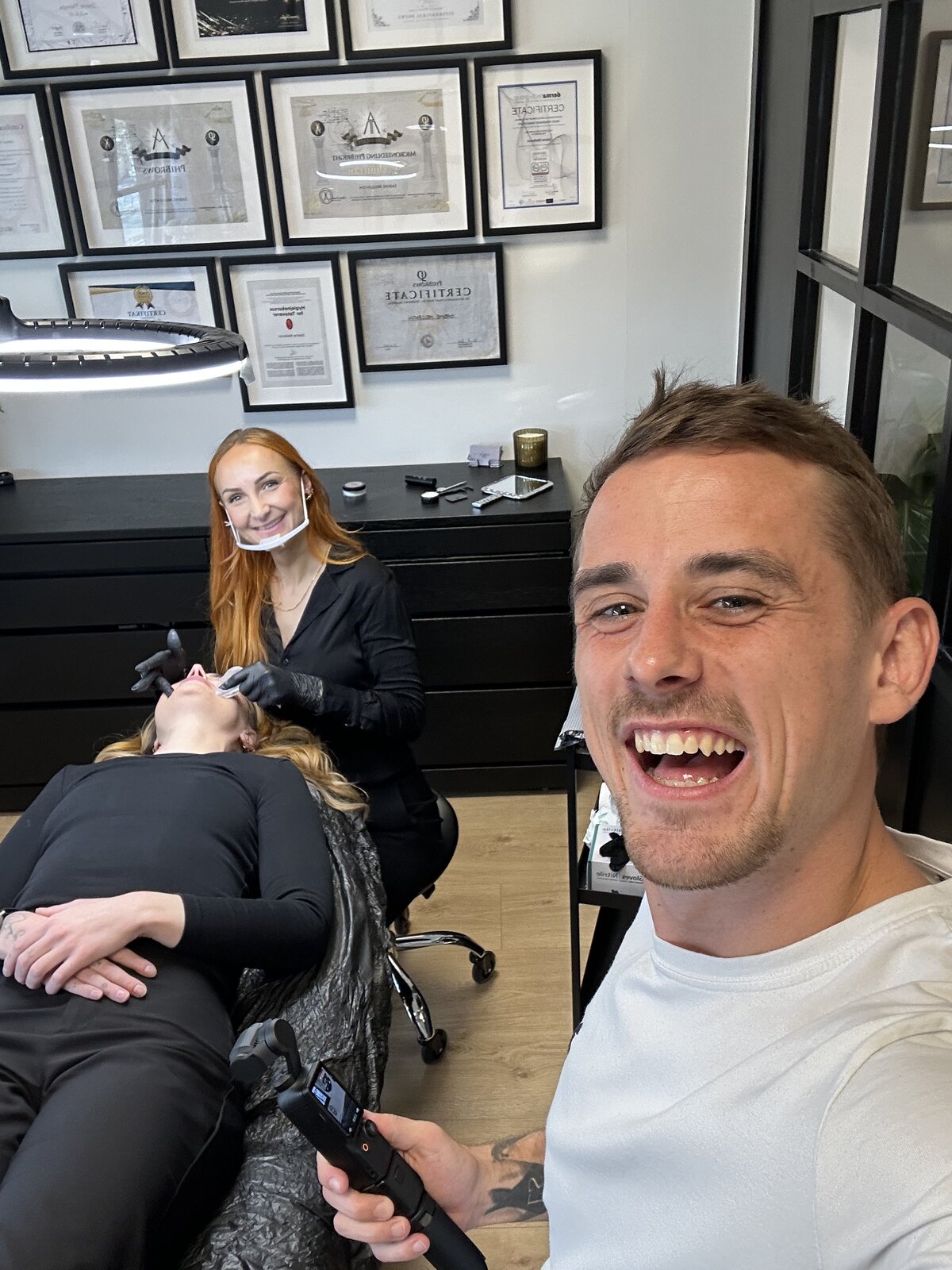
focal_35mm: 30
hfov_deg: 46.8
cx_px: 476
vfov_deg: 60.0
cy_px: 635
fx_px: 1100
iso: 80
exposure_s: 1/71
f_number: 1.9
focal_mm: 2.69
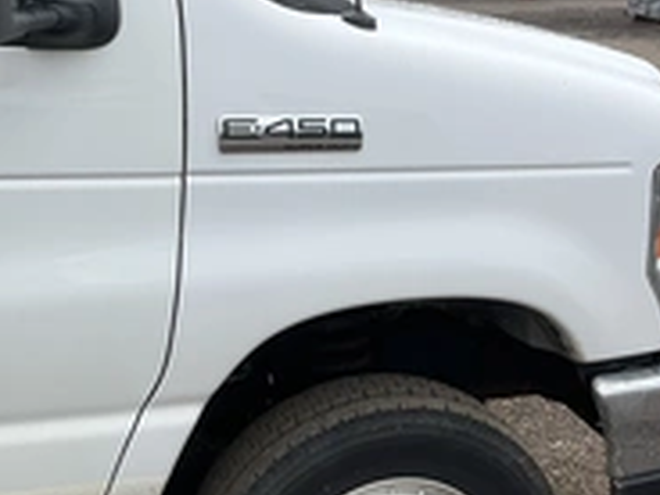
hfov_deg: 30.7
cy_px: 301
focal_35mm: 63
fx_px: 1201
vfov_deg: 23.2
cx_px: 369
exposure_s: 1/962
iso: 25
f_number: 1.8
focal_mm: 3
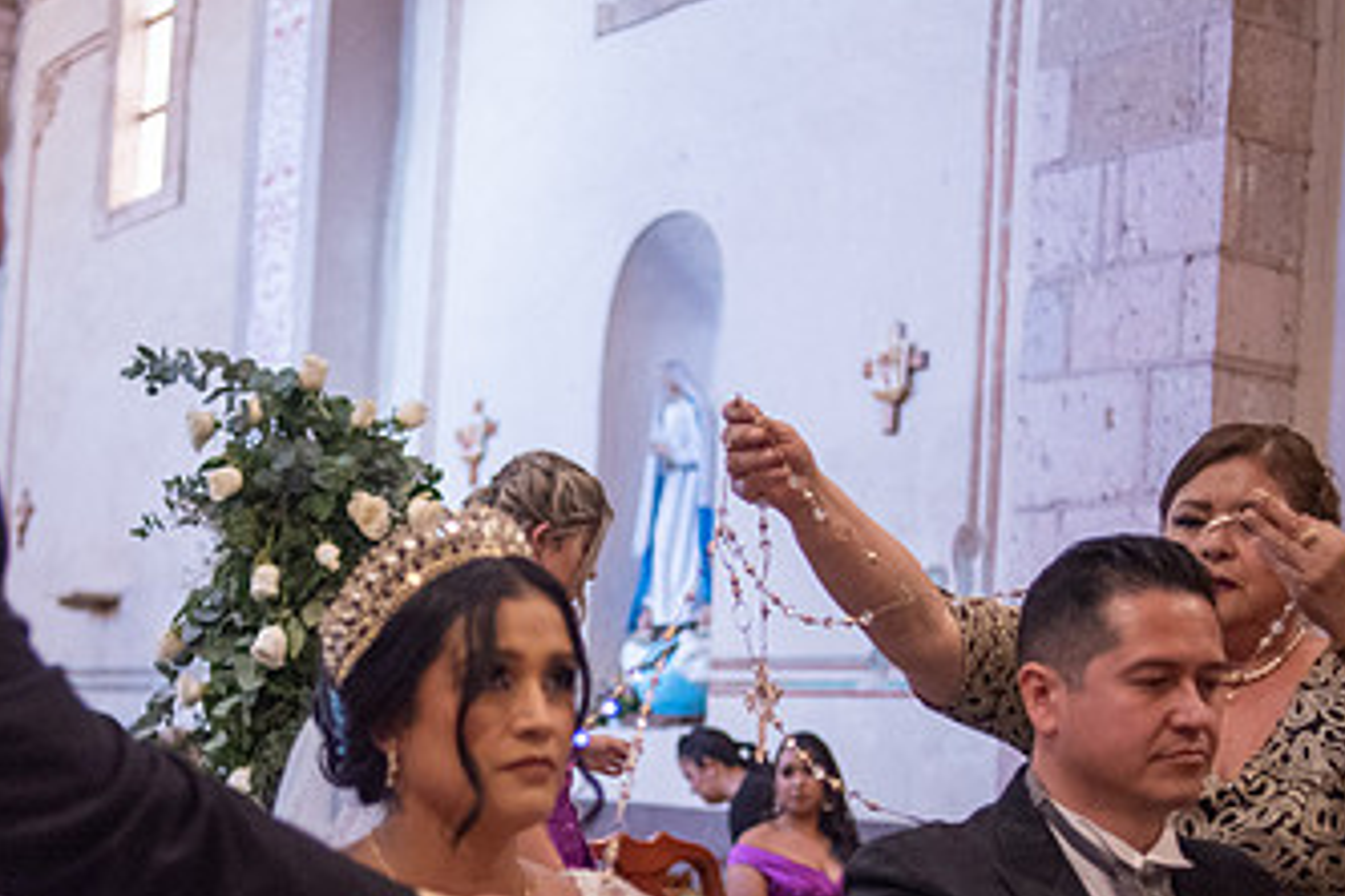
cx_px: 509
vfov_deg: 21.8
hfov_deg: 32.7
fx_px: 2279
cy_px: 773
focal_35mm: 61
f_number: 2
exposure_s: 1/320
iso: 2000
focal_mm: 35
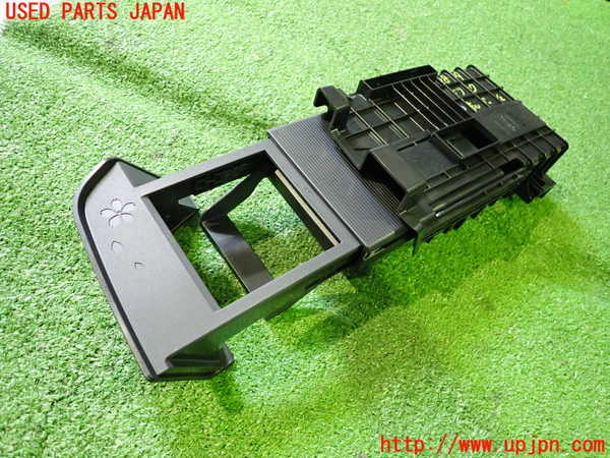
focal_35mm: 25
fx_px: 441
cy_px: 229
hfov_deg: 69.4
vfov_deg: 54.9
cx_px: 305
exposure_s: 1/30
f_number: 2
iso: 640
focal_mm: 4.5
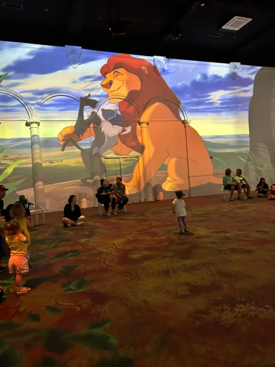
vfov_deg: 67.3
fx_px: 275
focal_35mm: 26
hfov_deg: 53.1
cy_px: 184
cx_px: 138
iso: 640
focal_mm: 5.7
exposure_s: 1/36
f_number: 1.5
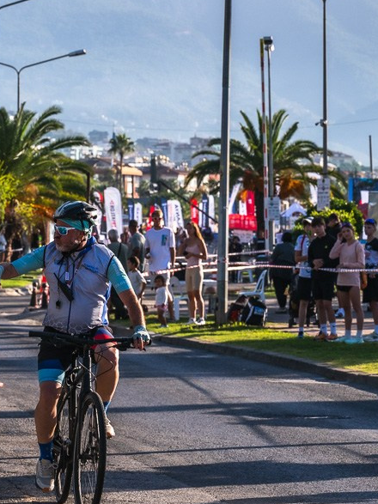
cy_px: 304
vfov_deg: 10.0
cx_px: 56
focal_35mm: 197
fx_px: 2869
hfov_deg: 7.5
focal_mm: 94
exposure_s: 1/1000
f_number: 8
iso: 320
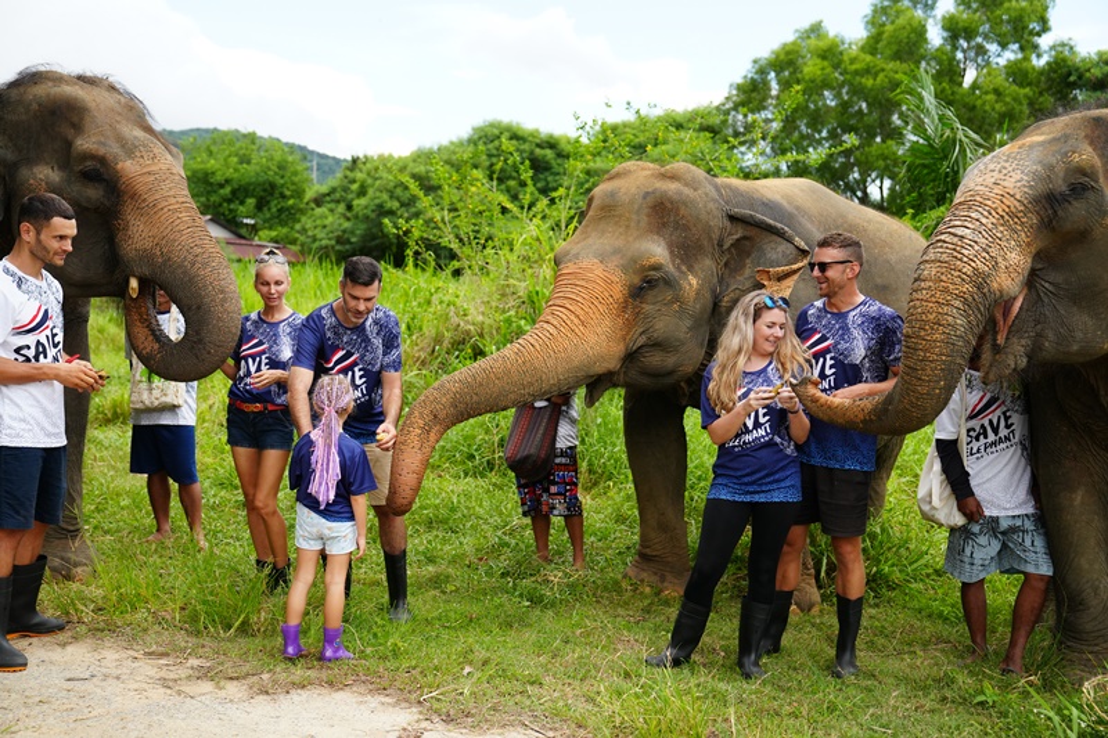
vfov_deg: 30.5
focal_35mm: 44
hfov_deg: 44.5
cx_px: 554
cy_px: 369
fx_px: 1354
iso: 1000
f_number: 3.5
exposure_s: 1/2000
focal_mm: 44
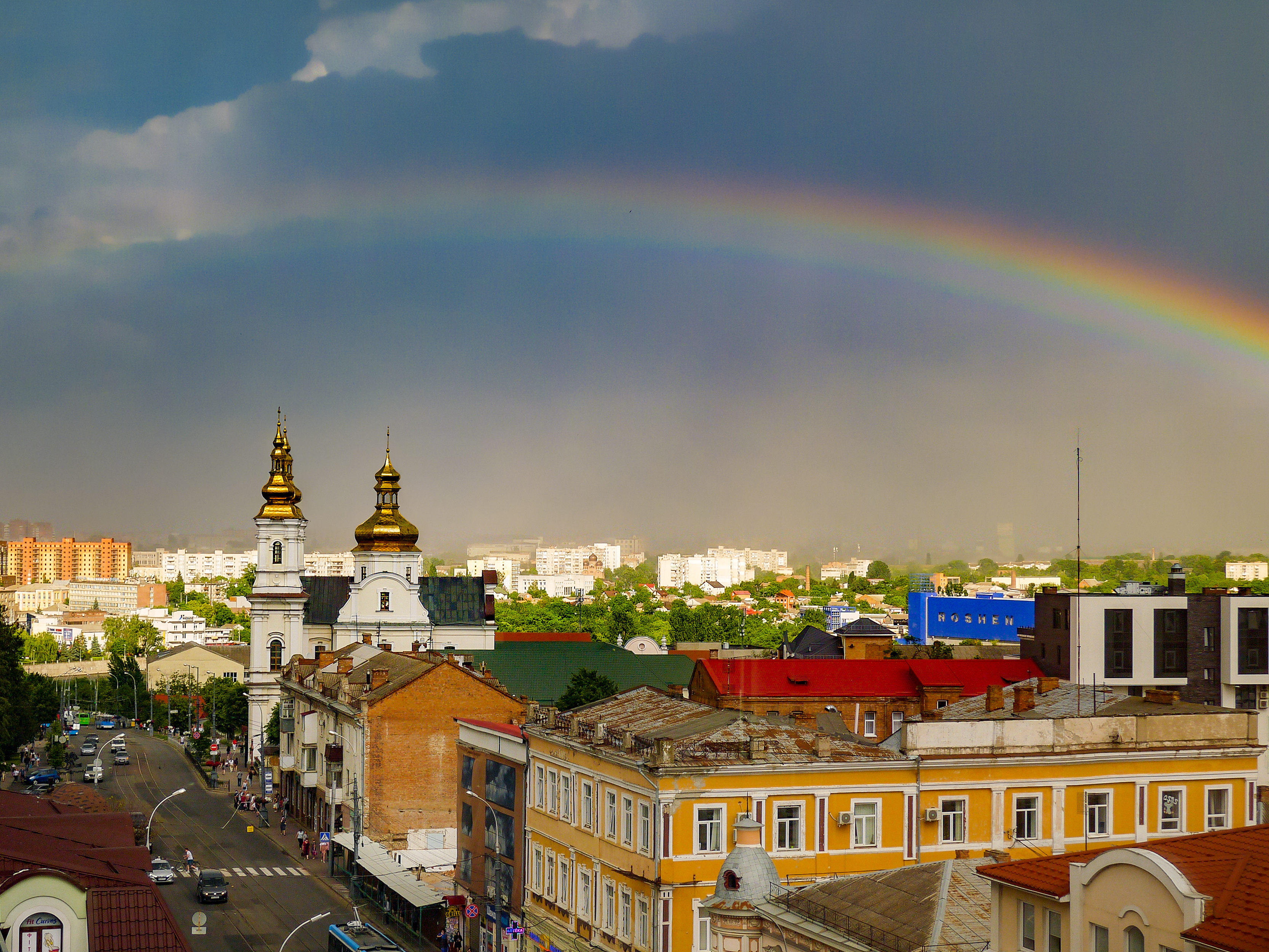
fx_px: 2200
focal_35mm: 60
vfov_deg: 24.4
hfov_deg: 32.1
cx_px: 560
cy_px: 486
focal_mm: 25
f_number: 5.6
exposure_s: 1/125
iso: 160
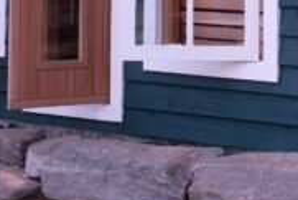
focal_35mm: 158
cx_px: 300
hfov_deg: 12.8
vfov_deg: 8.3
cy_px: -191
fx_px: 1309
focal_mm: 18.8
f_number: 8
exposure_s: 1/60
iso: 400
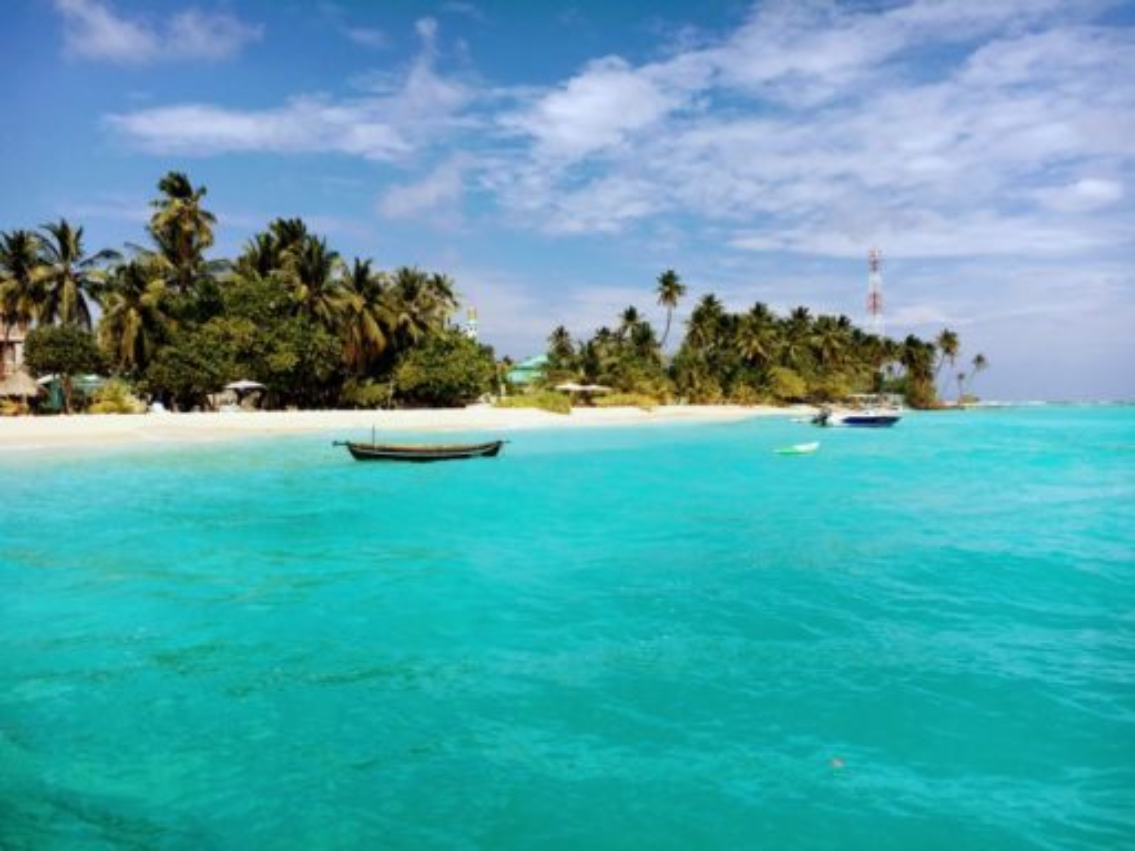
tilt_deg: -3.2
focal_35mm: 29
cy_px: 426
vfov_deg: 48.2
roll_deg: -1.5
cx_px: 568
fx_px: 951
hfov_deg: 61.7
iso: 25
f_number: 2.2
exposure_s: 1/2331
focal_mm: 4.15
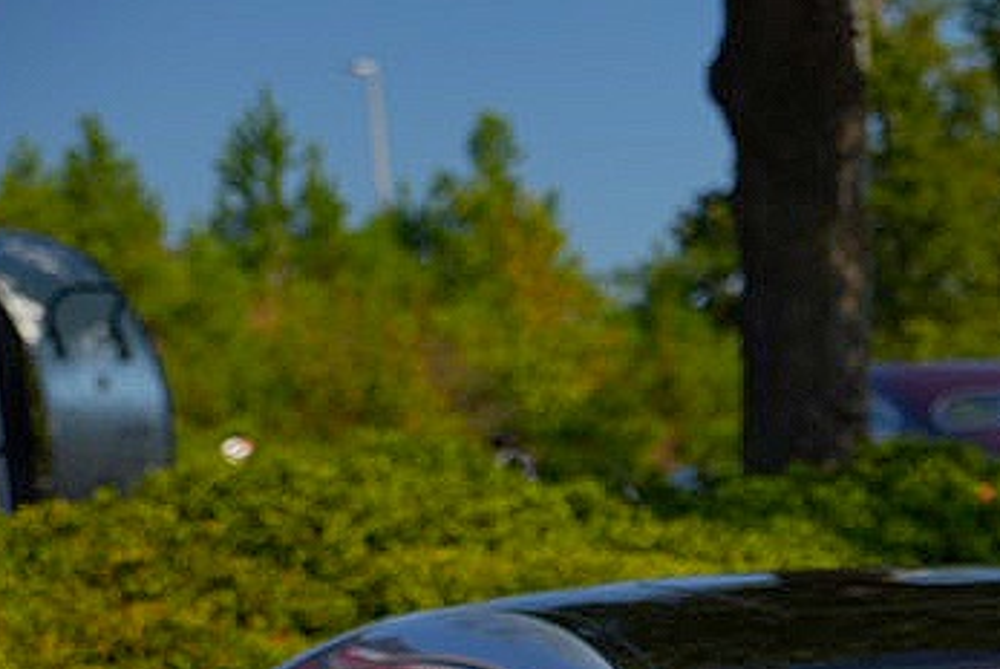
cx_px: 1919
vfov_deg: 8.7
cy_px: 1393
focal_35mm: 149
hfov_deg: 12.3
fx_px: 4142
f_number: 3.2
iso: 640
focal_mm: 32
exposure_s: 1/320
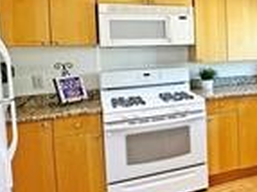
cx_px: 331
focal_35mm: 44
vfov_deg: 32.8
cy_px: 109
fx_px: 326
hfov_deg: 32.7
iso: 160
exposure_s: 1/120
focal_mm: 2.22
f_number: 2.2
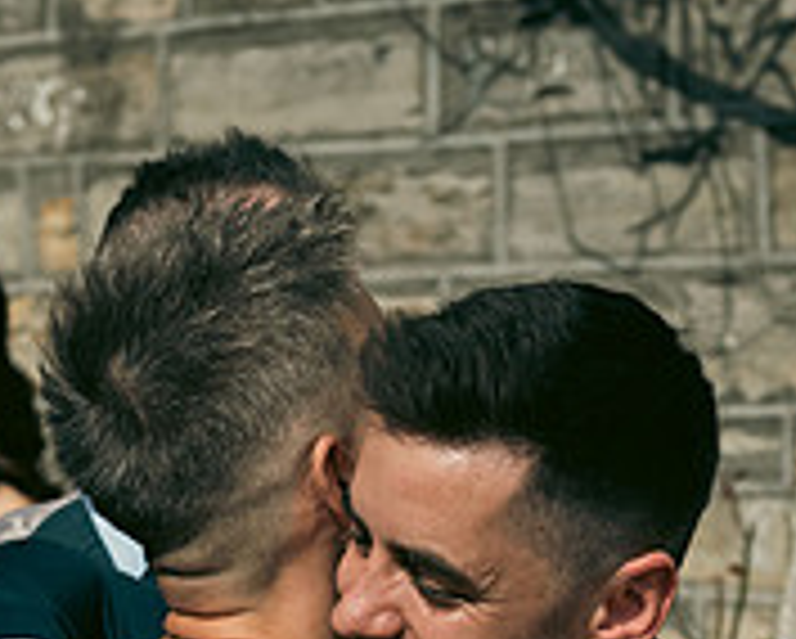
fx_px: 3184
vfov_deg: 11.1
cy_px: 853
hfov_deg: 14.3
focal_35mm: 135
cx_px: 409
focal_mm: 44
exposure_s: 1/4000
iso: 125
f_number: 3.5
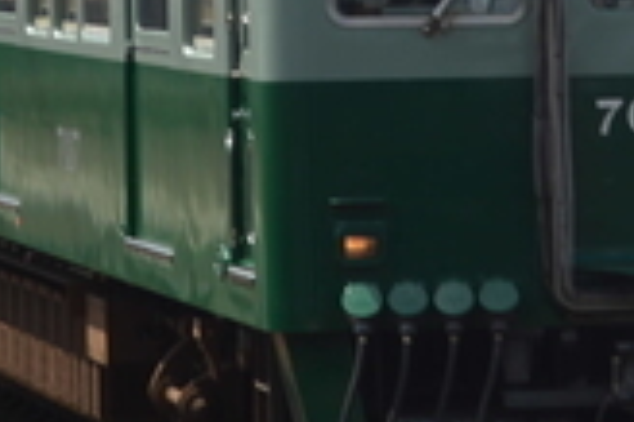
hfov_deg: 5.1
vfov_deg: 3.4
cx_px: 673
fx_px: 7098
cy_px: -139
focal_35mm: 403
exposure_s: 1/200
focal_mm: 55
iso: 100
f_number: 7.1
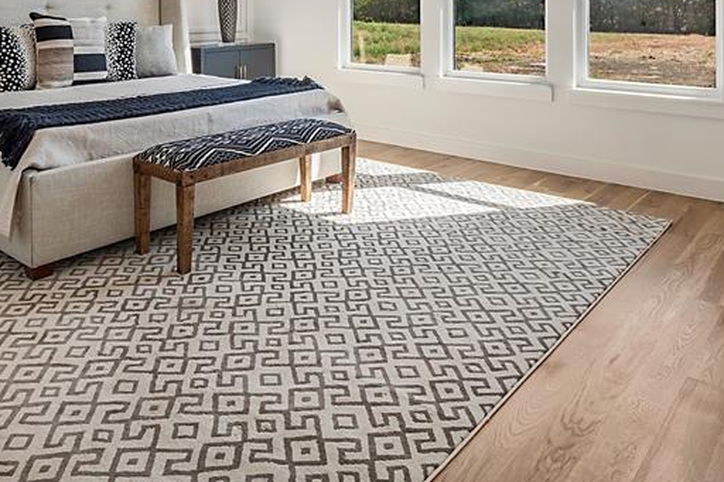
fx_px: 603
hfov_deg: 61.9
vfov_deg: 39.1
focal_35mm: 30
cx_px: 334
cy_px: 13
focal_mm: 10
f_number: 5.6
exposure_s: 1/1600
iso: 100
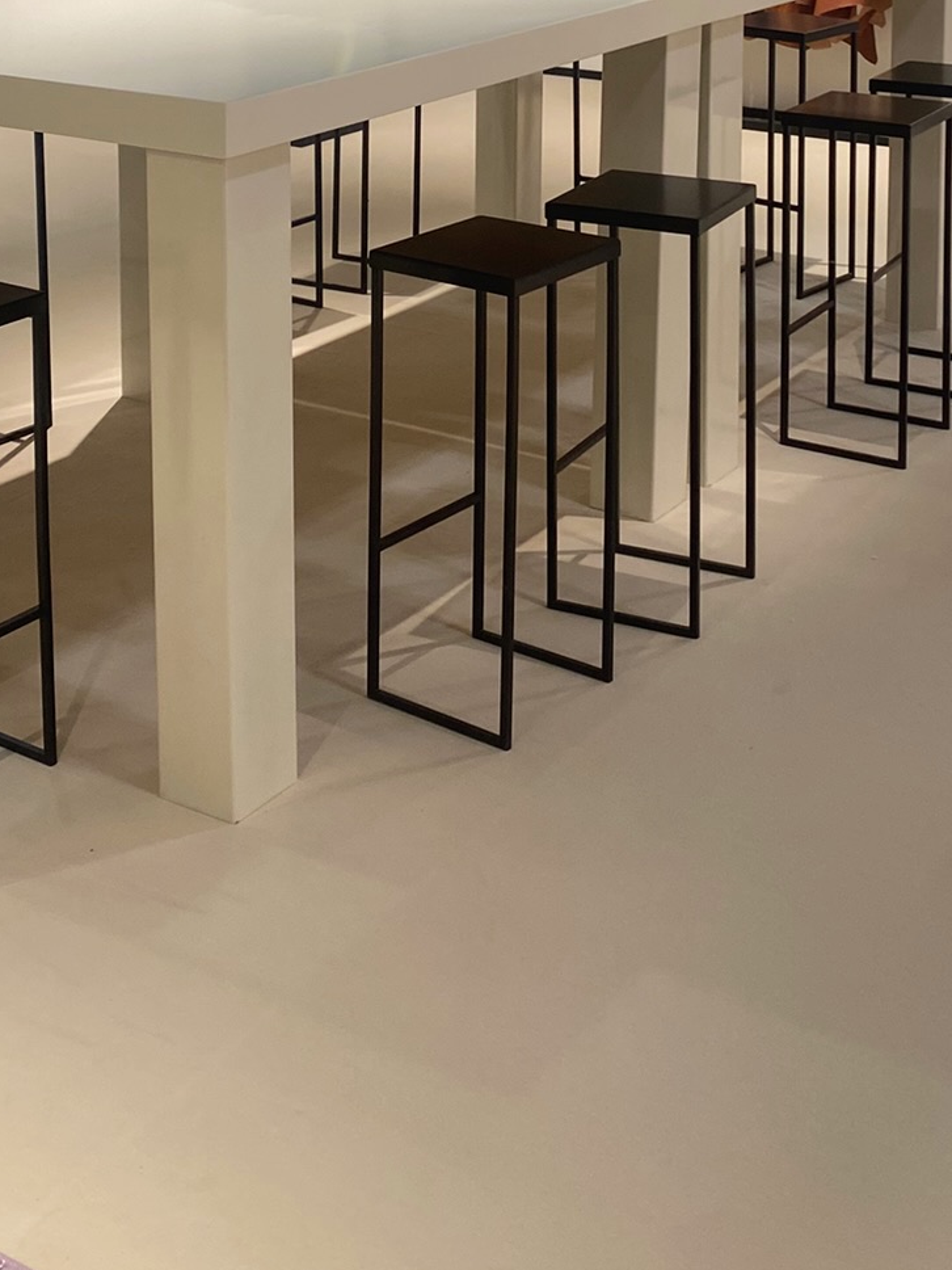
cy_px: -22
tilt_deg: -5.2
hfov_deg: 26.5
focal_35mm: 55
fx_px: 2017
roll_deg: -1.0
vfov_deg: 32.0
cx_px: 553
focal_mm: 4.25
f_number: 1.8
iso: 80
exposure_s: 1/98
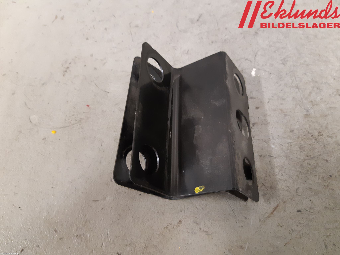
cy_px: 128
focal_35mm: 26
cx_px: 170
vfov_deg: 53.1
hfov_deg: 67.3
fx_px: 255
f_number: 1.7
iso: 200
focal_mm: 3.93
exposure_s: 1/33
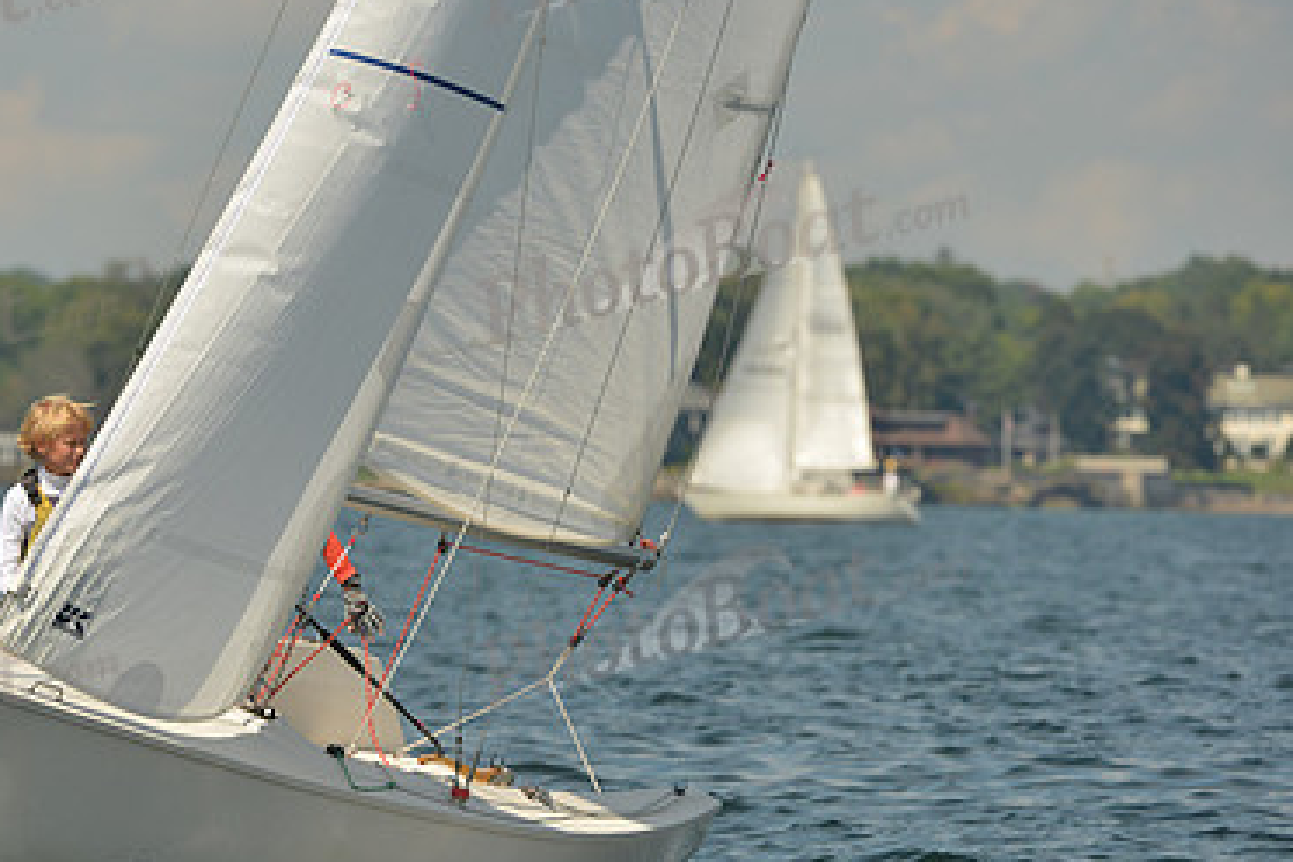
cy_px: 485
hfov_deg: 3.9
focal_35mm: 530
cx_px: 302
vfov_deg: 2.6
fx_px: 19034
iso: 320
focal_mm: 340
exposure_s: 1/1250
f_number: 7.1
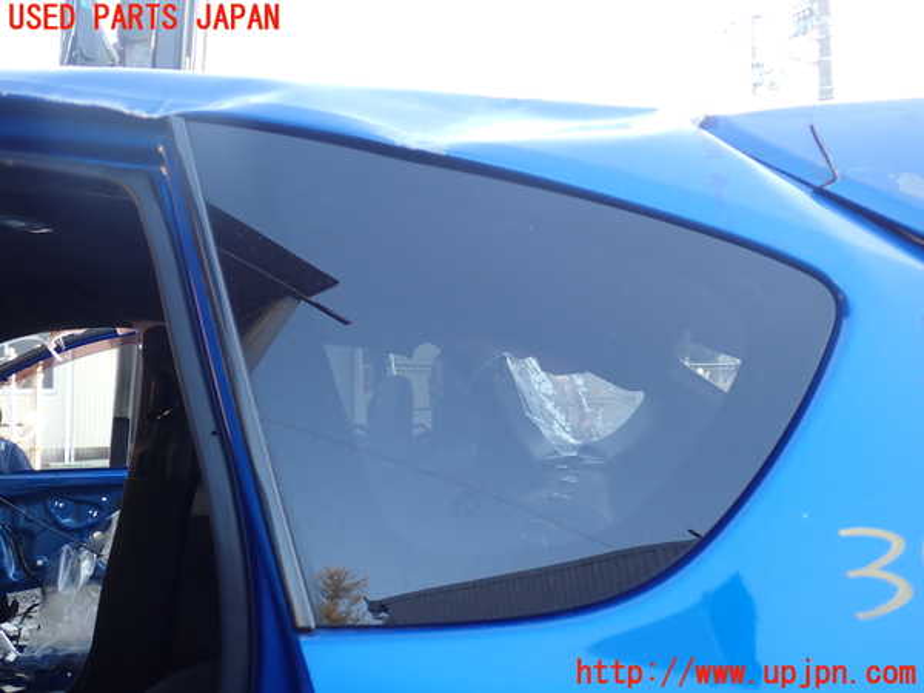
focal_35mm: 30
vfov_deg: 46.8
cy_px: 346
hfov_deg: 60.0
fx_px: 801
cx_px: 462
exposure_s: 1/80
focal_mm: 5.4
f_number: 2.3
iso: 100
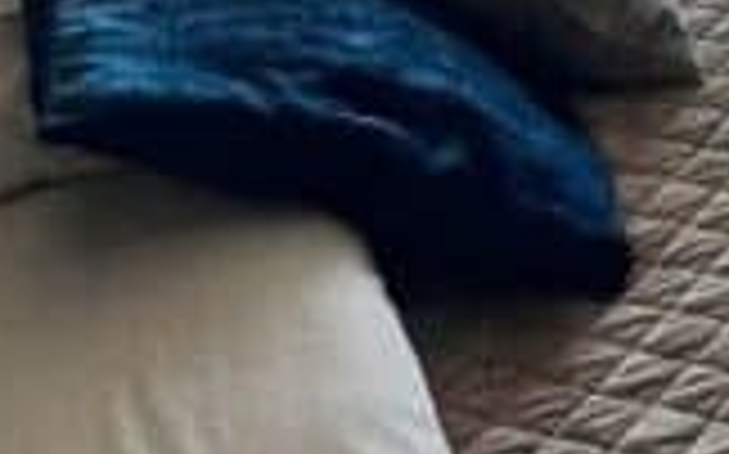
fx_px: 1727
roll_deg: -0.2
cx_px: 1094
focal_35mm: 87
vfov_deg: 11.8
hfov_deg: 20.4
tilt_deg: -5.7
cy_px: -688
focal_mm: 1.57
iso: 40
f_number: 1.8
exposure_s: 1/99
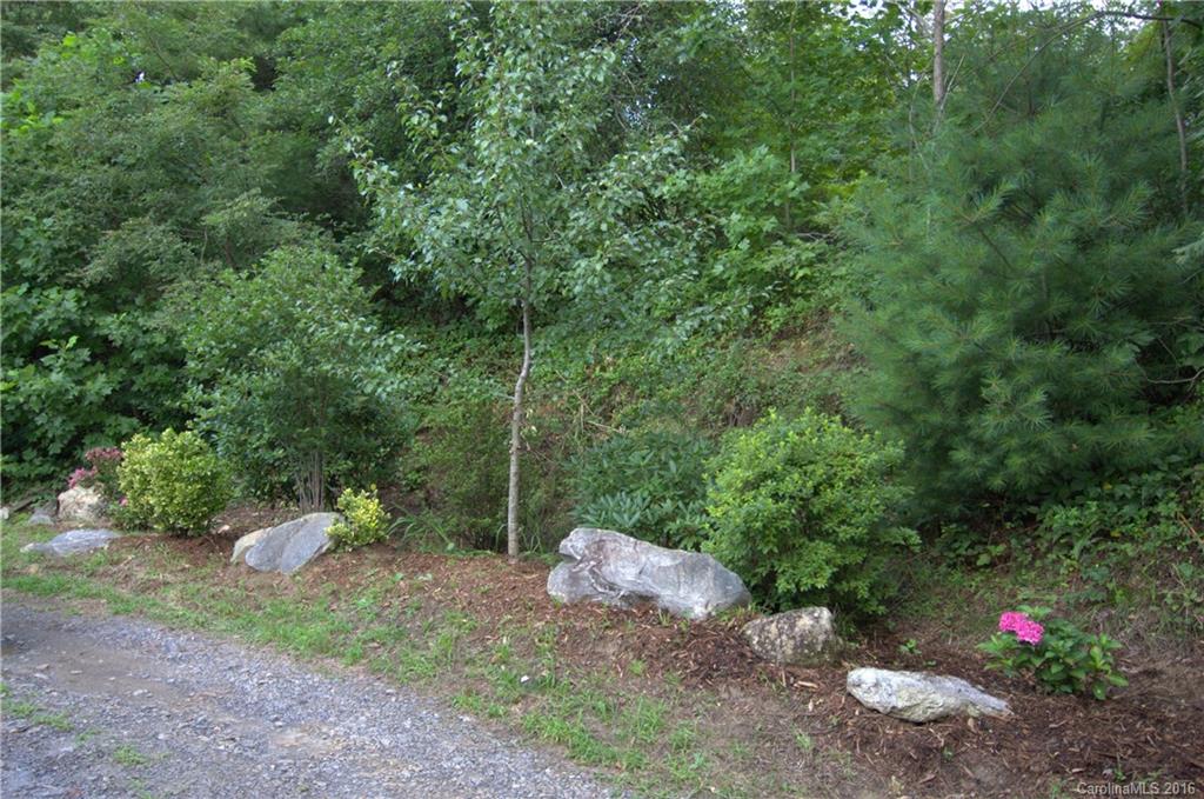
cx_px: 602
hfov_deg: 53.2
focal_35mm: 36
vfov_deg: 36.7
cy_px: 400
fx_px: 1202
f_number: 4
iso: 180
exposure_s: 1/125
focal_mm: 24
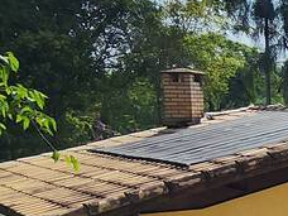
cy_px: 213
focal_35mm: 82
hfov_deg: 16.2
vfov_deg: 17.6
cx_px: 627
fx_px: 682
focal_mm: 2.2
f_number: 2.2
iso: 50
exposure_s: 1/2953
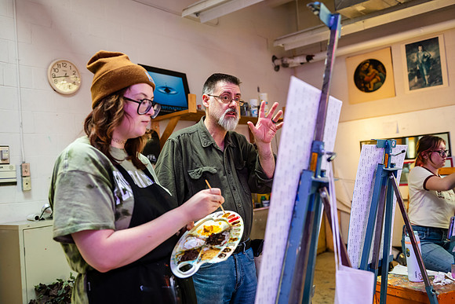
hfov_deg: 54.4
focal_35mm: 35
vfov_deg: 37.9
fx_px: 442
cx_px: 228
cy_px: 152
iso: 1250
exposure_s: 1/60
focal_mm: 35
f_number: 3.2
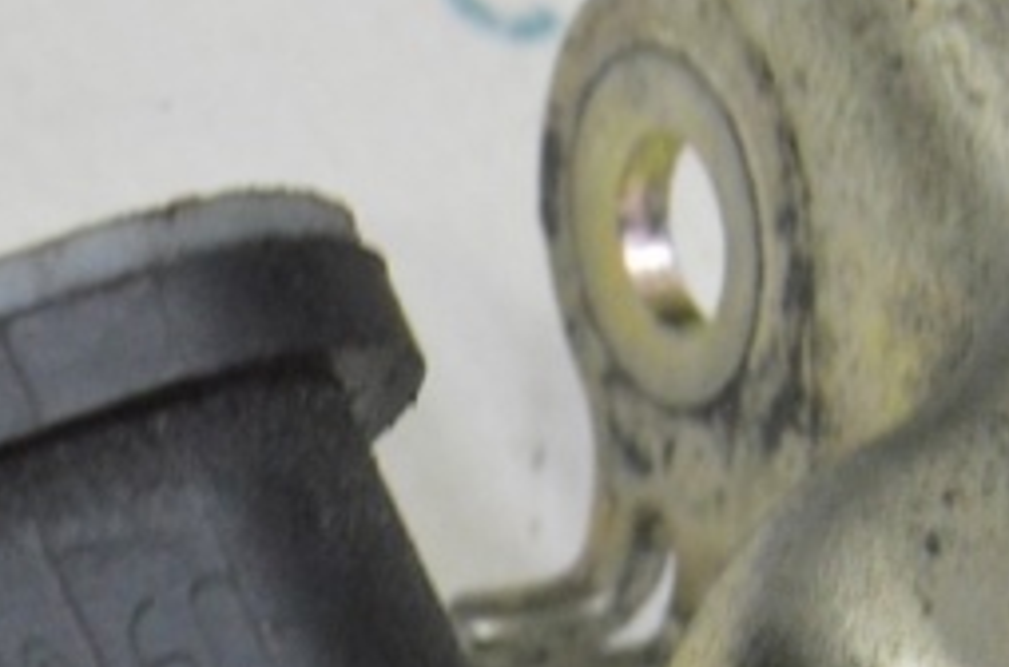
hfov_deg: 9.8
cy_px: 832
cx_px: 28
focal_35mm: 208
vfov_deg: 6.5
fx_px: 5823
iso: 6400
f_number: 20
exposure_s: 1/20
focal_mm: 55
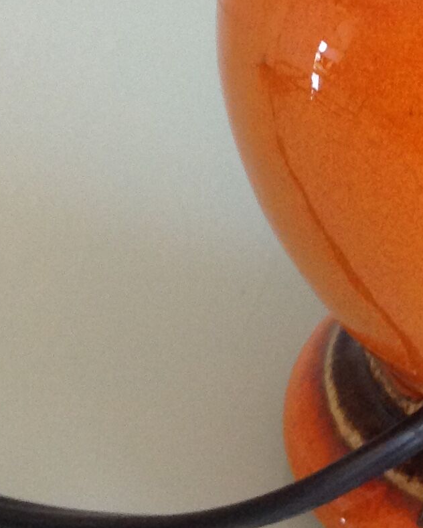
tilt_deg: -21.8
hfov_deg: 13.4
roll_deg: -1.7
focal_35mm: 112
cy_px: -60
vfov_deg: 16.6
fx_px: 1751
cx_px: 520
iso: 200
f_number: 2.4
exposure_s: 1/15
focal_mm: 4.28
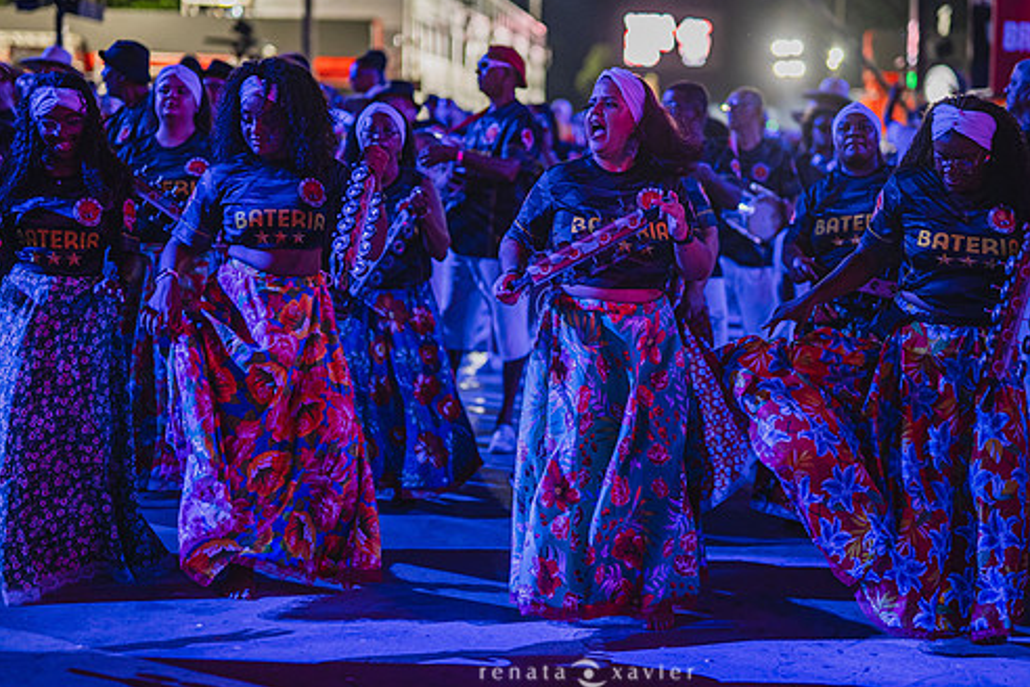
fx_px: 1688
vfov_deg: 23.0
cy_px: 305
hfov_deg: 33.9
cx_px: 584
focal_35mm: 59
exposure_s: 1/1000
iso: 1600
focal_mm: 50
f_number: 1.2
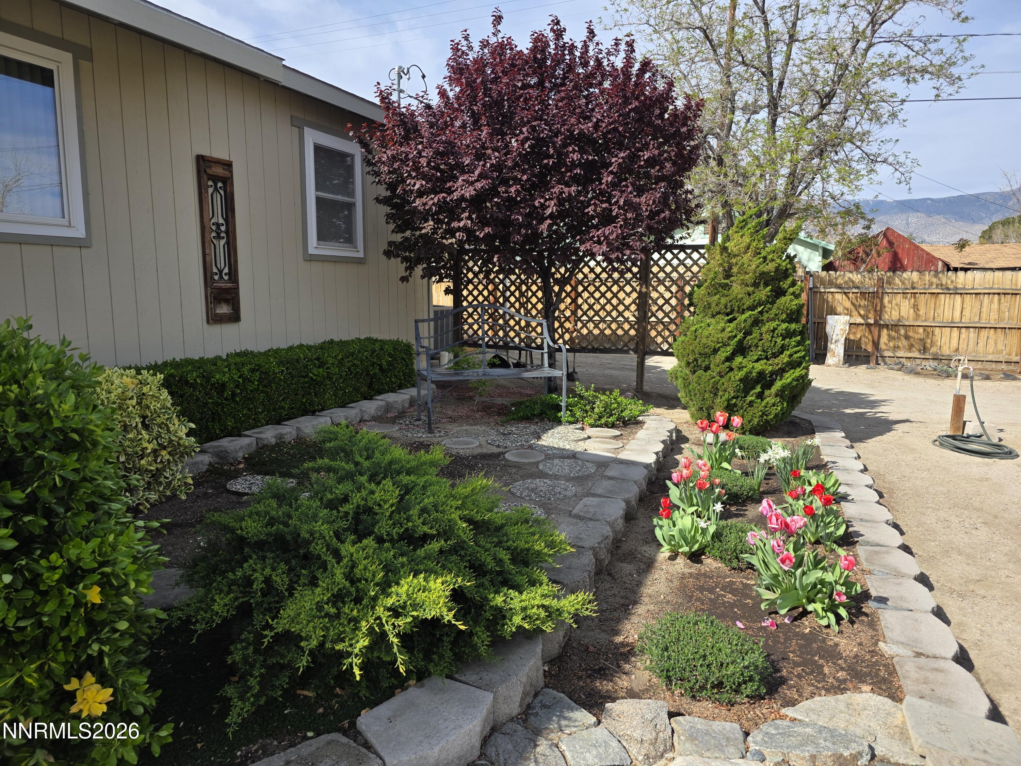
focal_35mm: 23
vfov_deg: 58.9
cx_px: 510
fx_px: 678
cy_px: 383
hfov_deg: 73.9
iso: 80
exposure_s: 1/3891
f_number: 1.7
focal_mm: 6.3
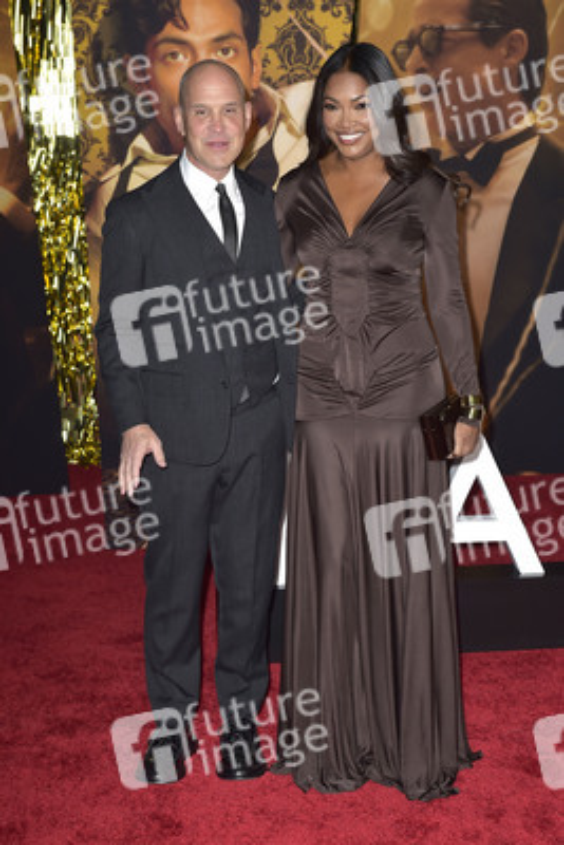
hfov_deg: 21.9
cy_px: 422
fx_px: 1456
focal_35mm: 62
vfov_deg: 32.4
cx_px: 282
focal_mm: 62
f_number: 6.3
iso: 640
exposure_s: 1/250
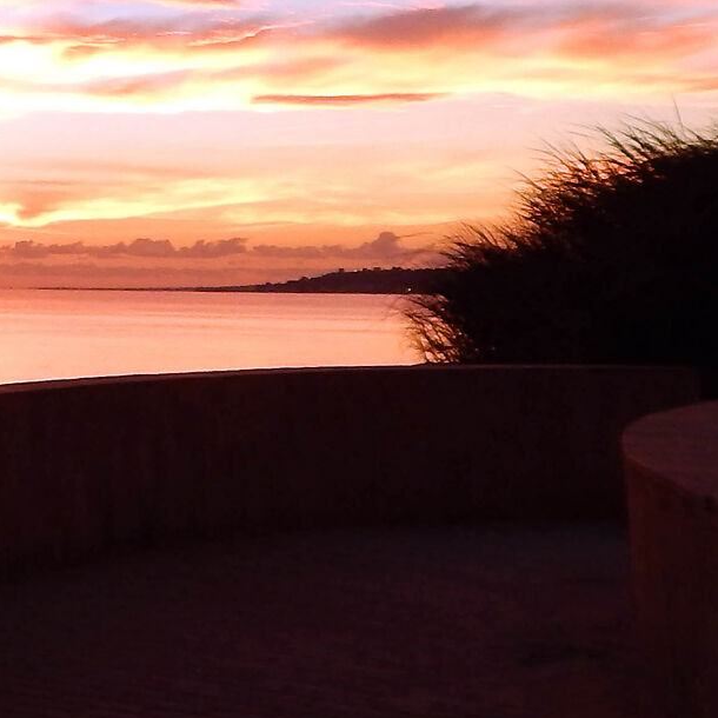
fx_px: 1877
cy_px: -91
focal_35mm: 80
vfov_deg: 20.5
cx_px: -419
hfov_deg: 18.6
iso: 125
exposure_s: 1/100
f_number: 3
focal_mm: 4
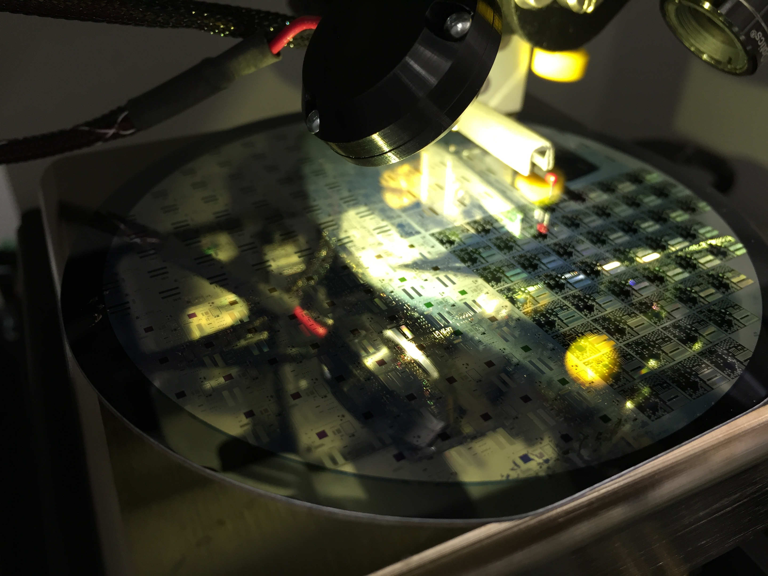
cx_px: 384
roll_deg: -1.4
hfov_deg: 61.7
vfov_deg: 48.2
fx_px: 643
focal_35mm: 29
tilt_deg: -36.9
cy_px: 288
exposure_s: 1/30
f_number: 2.2
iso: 64
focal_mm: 4.15
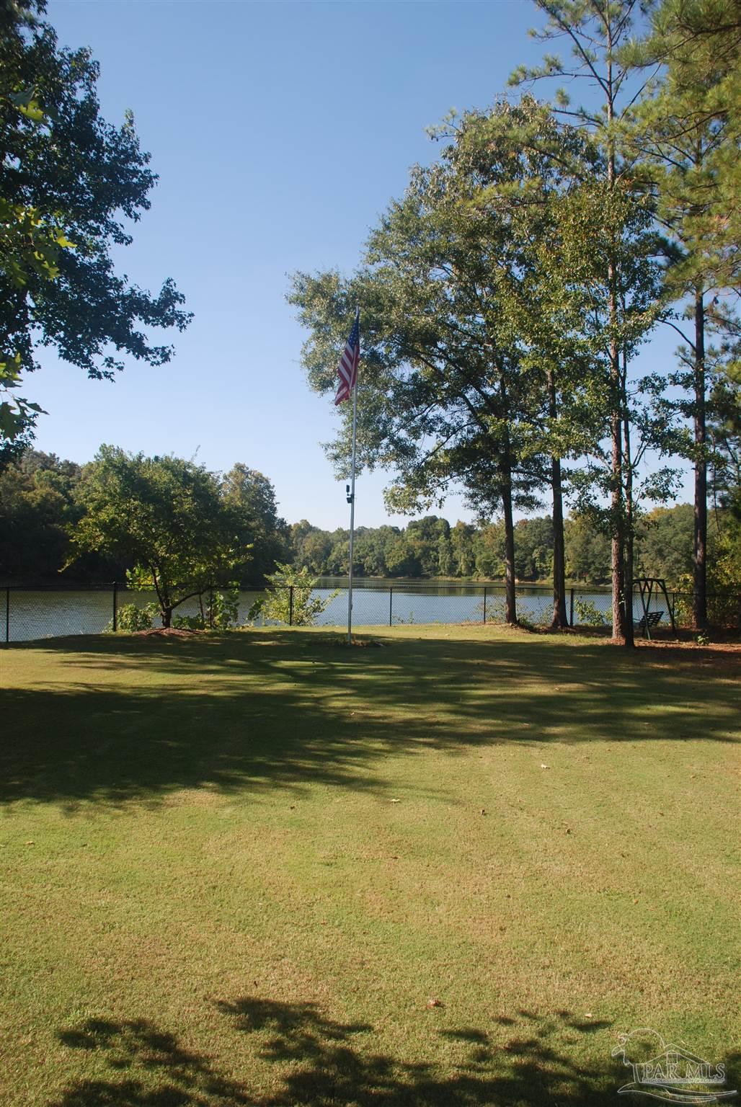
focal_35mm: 30
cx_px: 370
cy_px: 554
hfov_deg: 43.7
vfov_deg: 61.9
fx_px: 924
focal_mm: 20
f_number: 6.3
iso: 100
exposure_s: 1/160
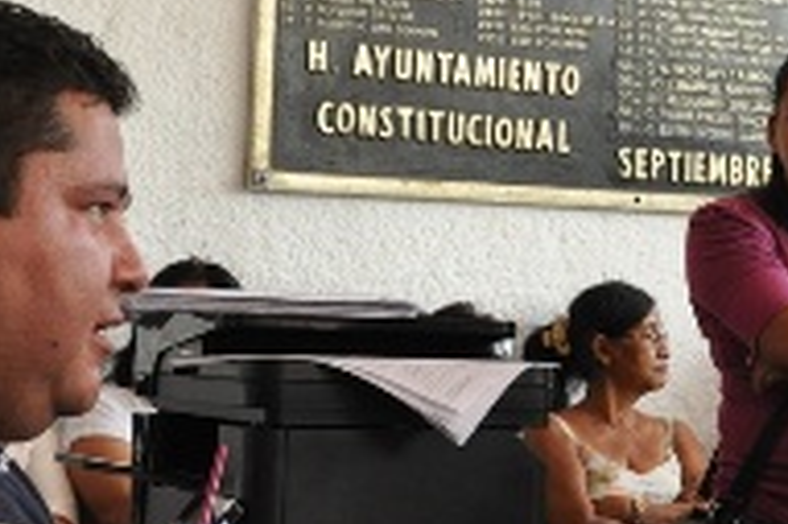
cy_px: 250
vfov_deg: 12.0
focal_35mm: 114
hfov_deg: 17.6
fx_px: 2482
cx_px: 778
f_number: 6.3
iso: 1250
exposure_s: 1/400
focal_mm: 25
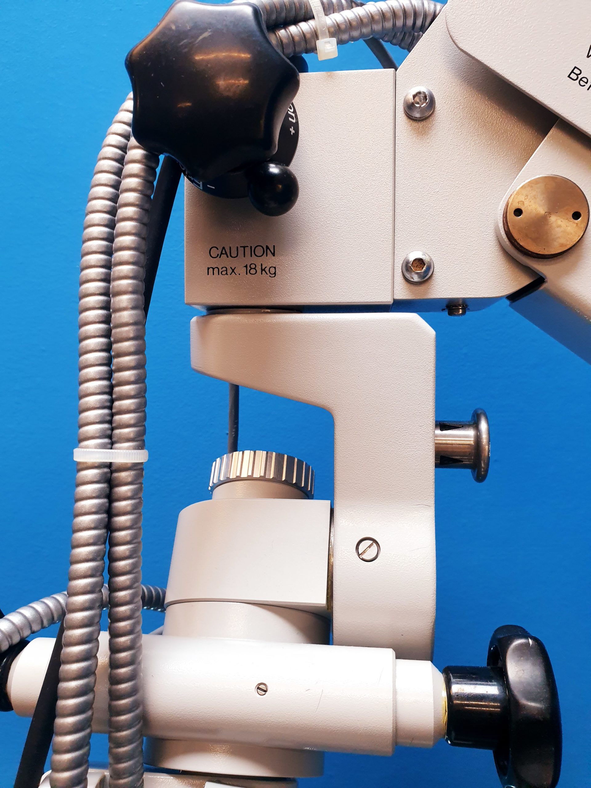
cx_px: 296
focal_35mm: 26
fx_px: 592
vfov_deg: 67.3
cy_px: 394
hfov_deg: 53.1
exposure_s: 1/50
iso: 160
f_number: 2.4
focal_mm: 4.3
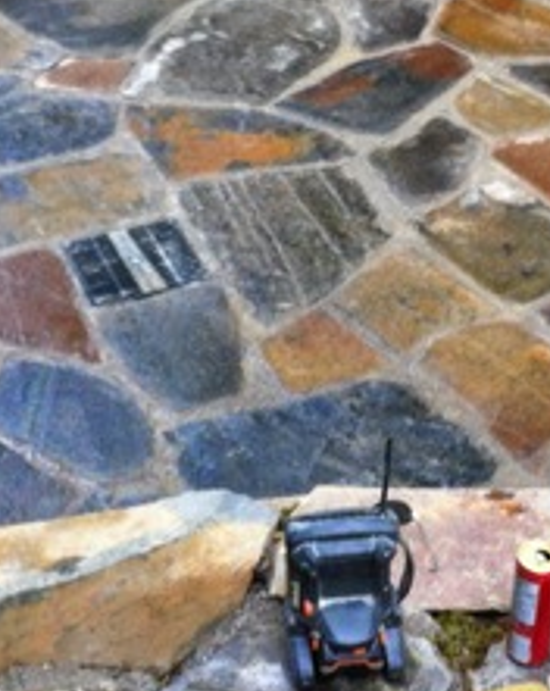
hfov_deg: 15.5
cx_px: 291
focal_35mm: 99
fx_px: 2020
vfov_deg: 19.2
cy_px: 156
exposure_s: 1/24
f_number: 2.8
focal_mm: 3.85
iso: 80
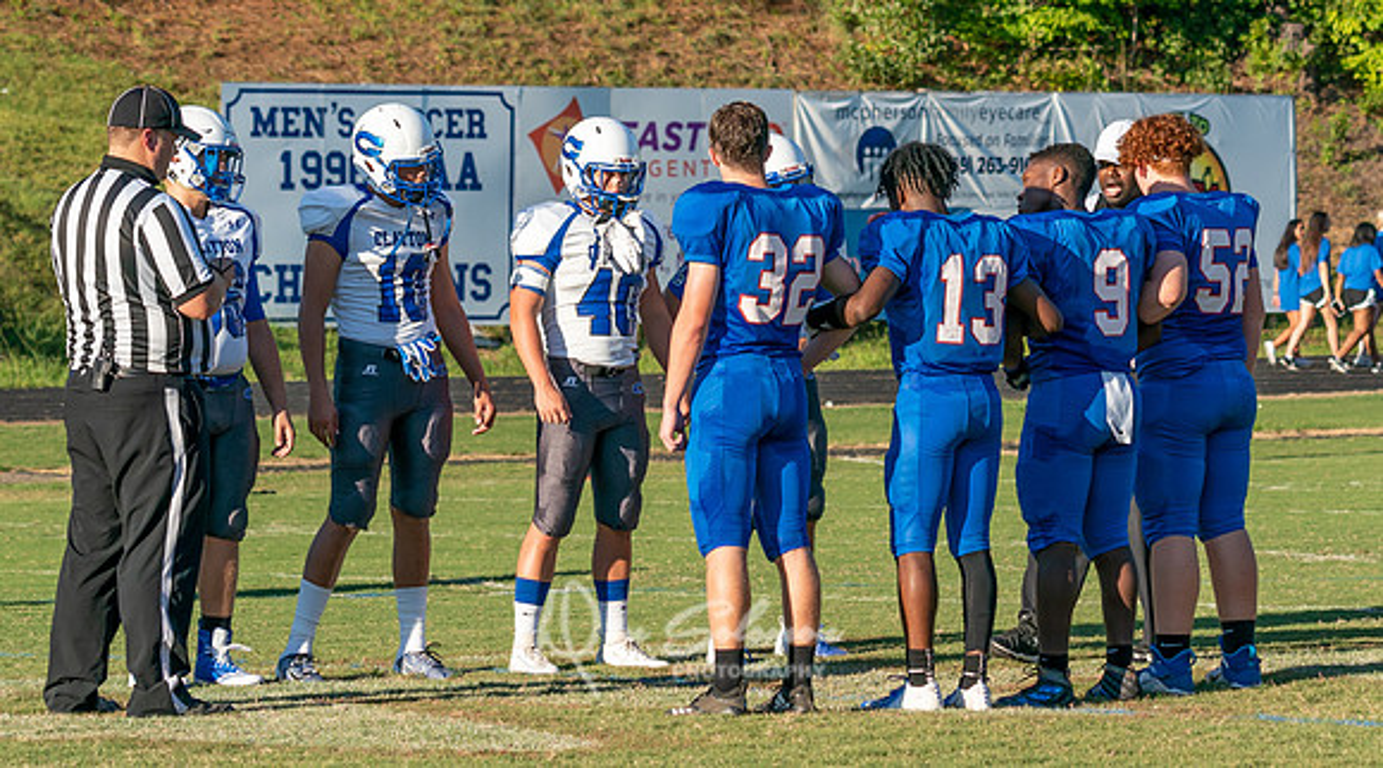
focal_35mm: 192
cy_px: 205
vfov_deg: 6.2
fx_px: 7033
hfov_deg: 11.2
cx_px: 835
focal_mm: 100
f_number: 5.6
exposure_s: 1/1000
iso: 250
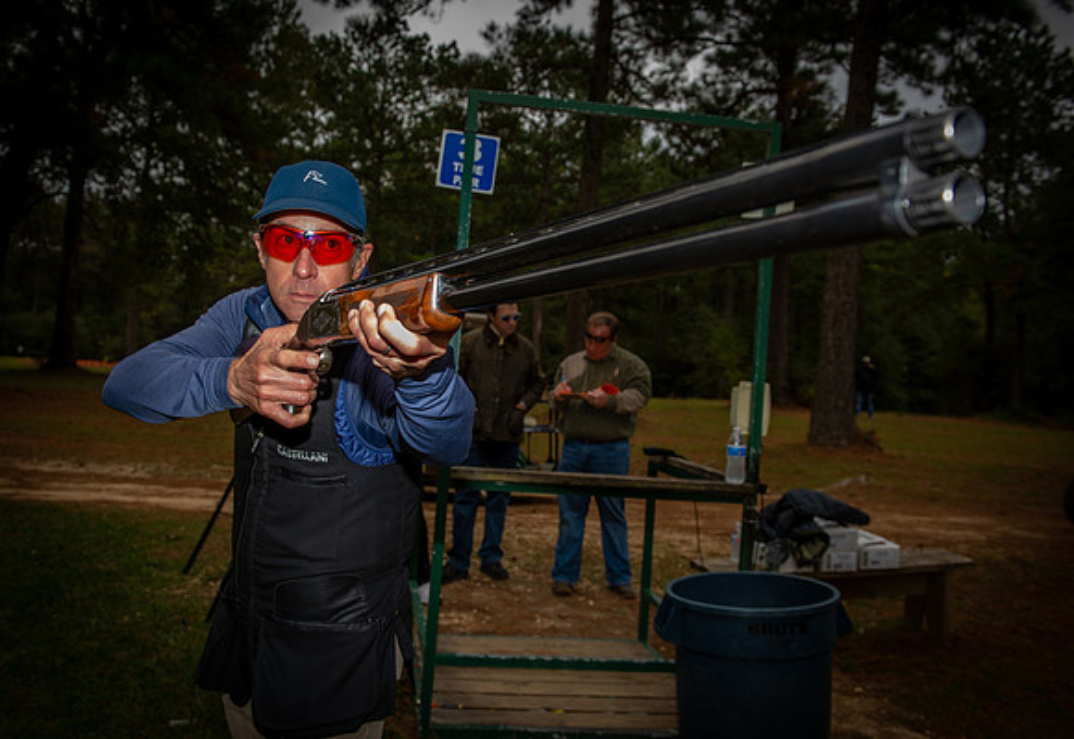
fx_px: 955
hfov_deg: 58.6
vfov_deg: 42.3
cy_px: 344
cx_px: 481
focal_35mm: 32
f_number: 6.3
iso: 320
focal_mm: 29
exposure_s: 1/250
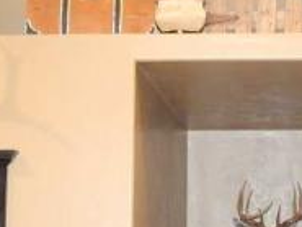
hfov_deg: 18.4
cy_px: 64
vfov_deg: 13.8
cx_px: 178
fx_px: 934
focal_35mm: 107
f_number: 3.2
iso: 640
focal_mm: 5.6
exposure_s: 1/30
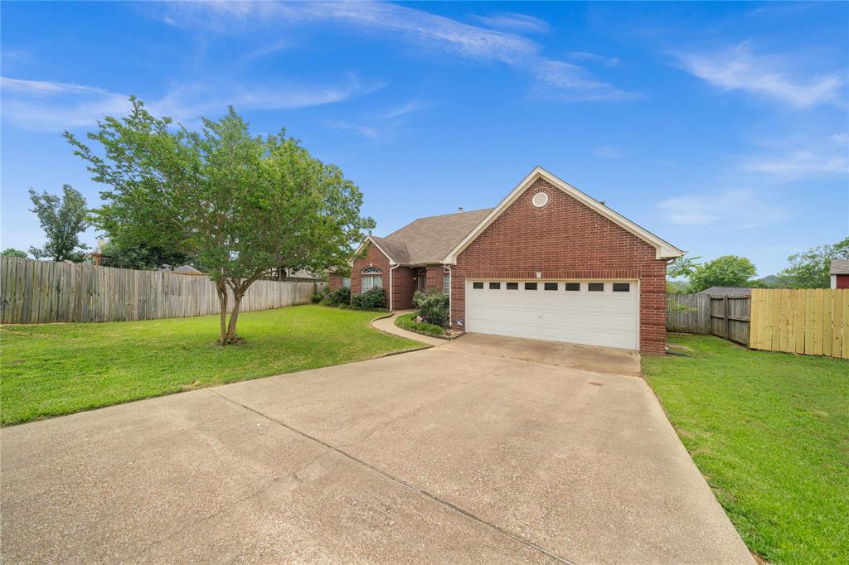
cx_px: 424
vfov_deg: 90.0
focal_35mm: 12
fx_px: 283
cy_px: 282
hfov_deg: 112.6
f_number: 5.6
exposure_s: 1/320
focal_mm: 12
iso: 100
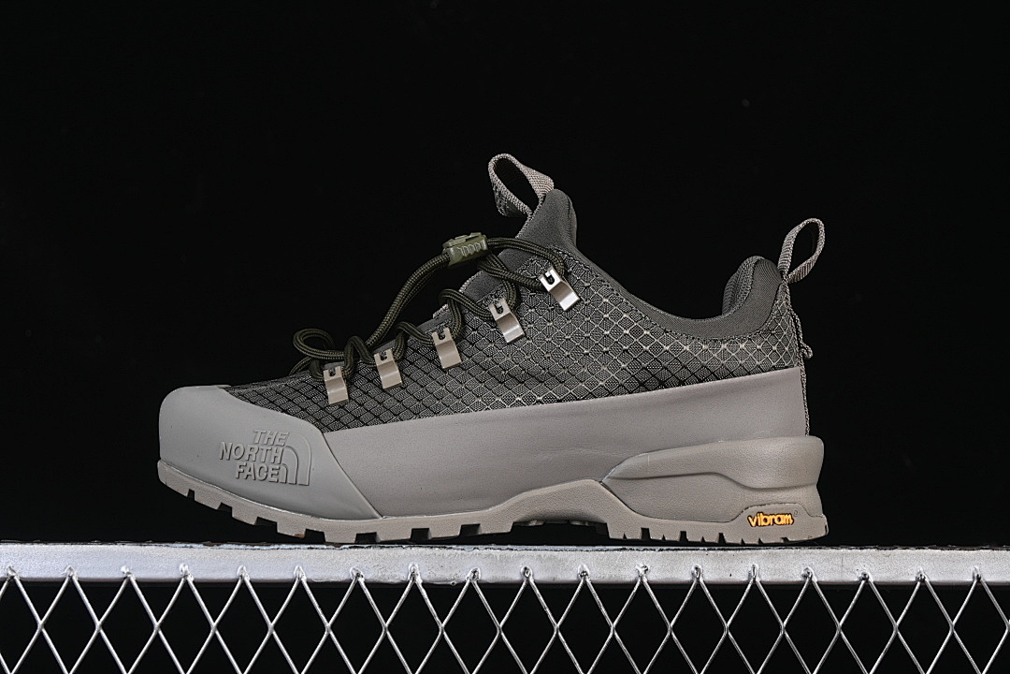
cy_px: 337
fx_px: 2104
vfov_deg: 18.2
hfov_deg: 27.0
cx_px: 505
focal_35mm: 75
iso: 160
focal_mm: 50
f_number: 6.3
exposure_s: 1/60
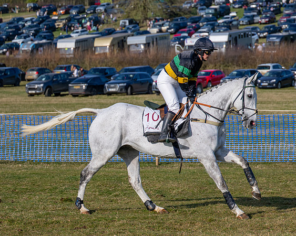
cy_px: 131
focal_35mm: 154
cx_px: 149
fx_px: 1348
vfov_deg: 10.0
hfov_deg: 12.5
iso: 100
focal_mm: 70
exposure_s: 1/4000
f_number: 2.8
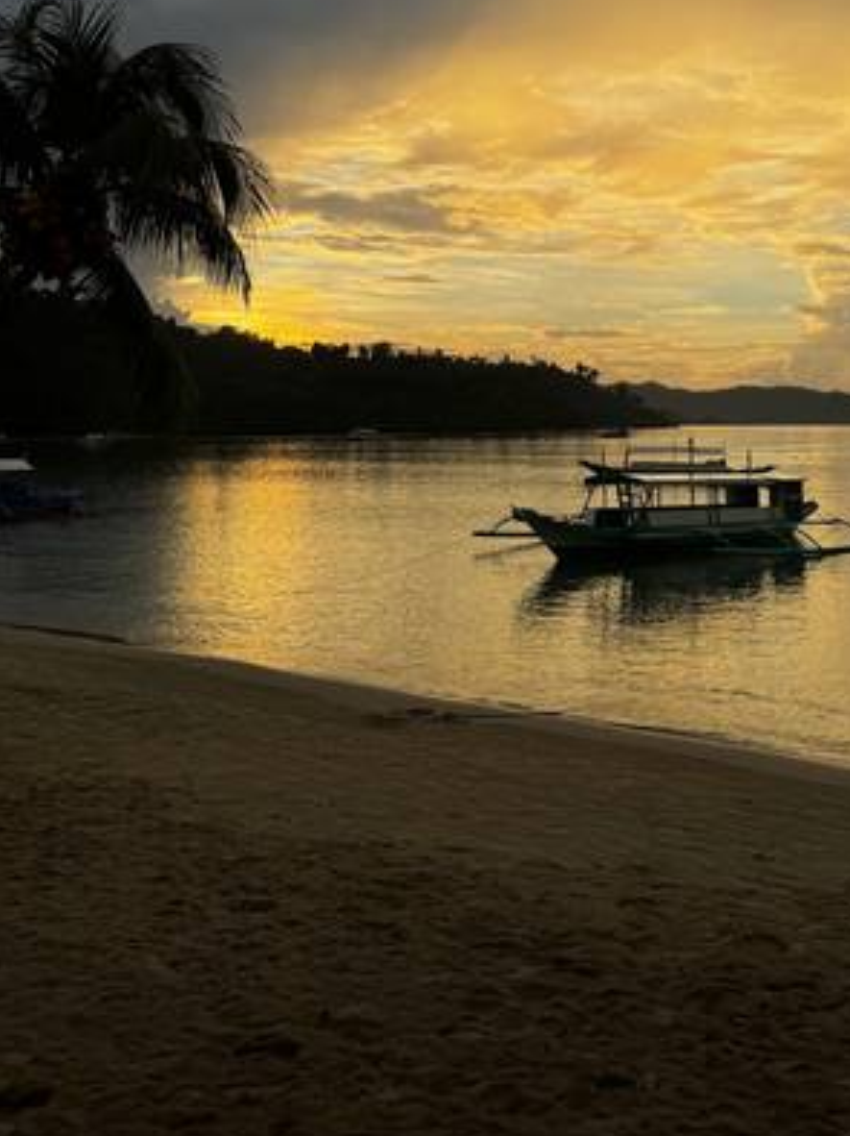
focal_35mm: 39
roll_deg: +0.3
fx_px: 1278
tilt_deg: +6.0
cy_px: 277
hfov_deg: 36.3
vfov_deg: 46.1
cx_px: 591
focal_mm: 6.76
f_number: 1.78
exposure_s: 1/3597
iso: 80
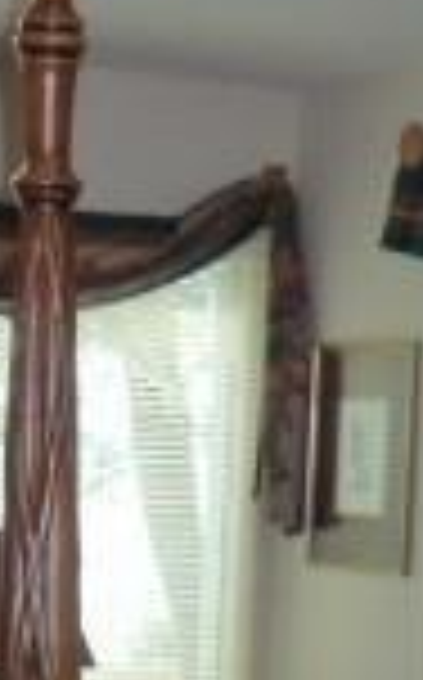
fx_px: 2164
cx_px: 112
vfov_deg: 17.3
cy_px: 721
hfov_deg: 11.1
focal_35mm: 117
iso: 250
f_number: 3.4
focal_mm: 4.7
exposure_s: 1/60
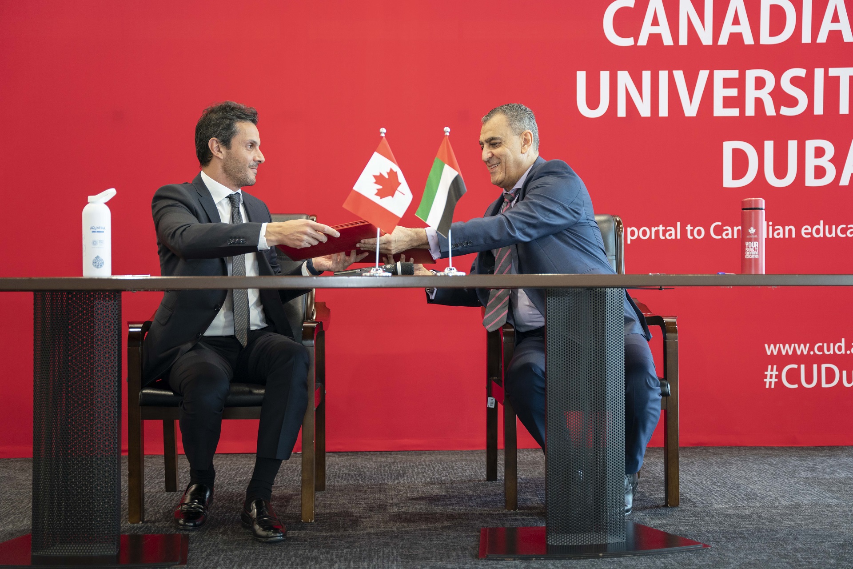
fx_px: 1066
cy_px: 284
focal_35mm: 45
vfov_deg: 29.9
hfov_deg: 43.6
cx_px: 426
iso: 800
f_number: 2.8
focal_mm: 45
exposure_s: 1/125
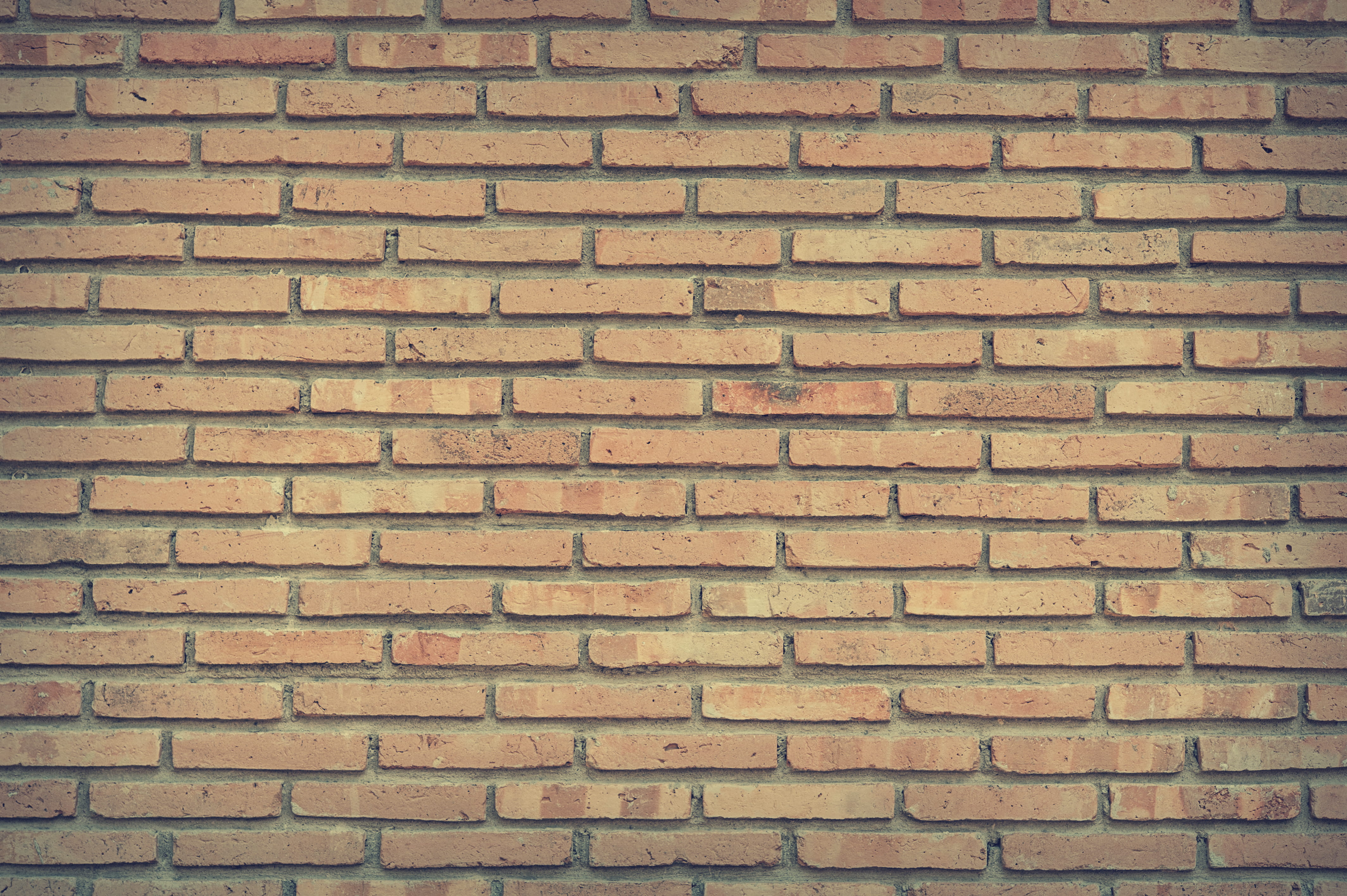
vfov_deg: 22.6
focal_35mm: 60
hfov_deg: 33.4
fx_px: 2244
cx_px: 674
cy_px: 448
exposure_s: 1/160
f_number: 8
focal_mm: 60
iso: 400
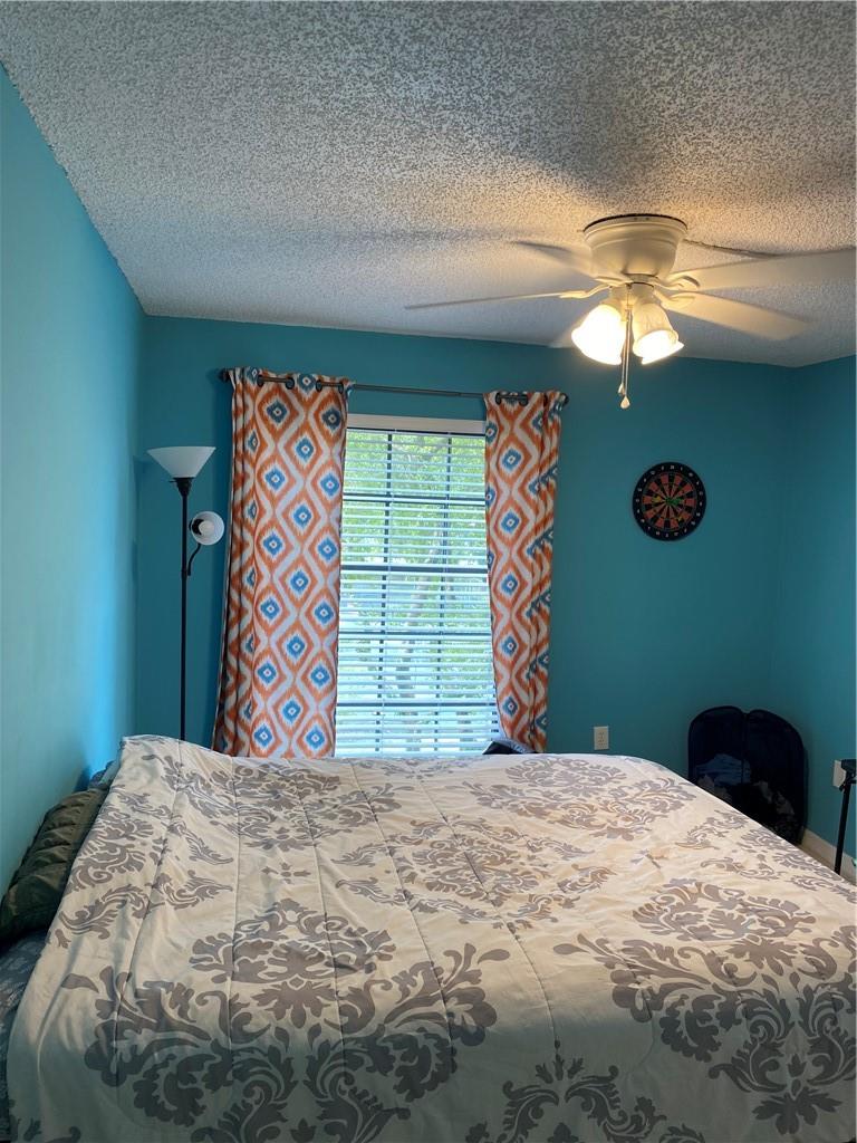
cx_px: 428
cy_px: 572
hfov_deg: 53.1
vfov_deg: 67.3
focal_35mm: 26
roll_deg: -2.1
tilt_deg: -2.9
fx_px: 858
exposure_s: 1/60
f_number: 1.8
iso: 64
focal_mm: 4.25
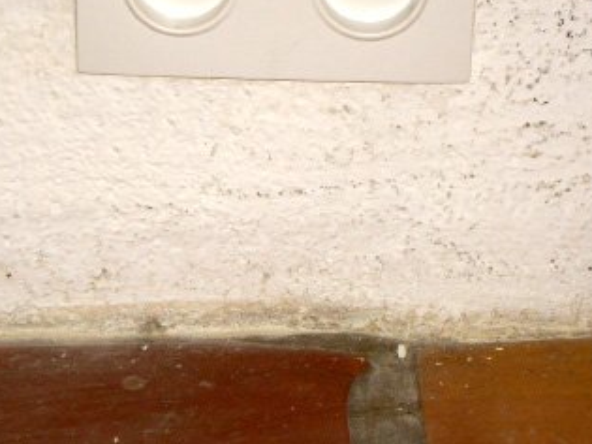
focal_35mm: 128
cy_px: 97
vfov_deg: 11.5
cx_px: 257
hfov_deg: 15.4
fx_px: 2188
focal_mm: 12.8
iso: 200
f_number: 4.1
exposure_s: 1/80
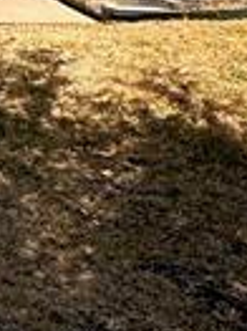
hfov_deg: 14.5
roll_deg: -1.3
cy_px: -40
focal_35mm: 82
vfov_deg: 22.4
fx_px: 781
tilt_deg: -6.3
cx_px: -265
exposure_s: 1/2353
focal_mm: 2.22
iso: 50
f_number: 2.2
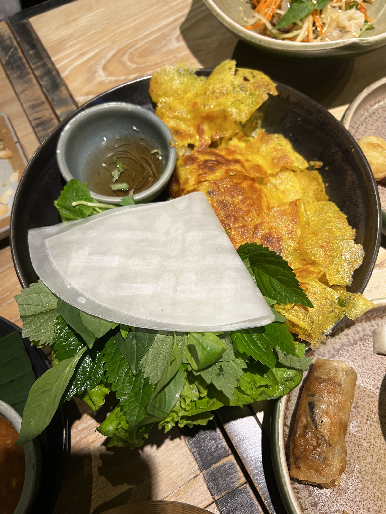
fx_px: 387
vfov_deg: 67.3
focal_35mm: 26
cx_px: 193
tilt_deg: -64.3
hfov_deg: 53.1
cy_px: 257
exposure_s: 1/50
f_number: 1.5
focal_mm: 5.7
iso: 125
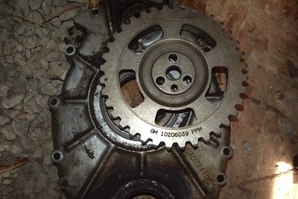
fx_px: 306
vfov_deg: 35.9
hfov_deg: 51.9
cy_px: 91
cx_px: 150
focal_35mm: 37
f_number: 2.6
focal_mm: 5.8
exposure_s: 1/40
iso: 100
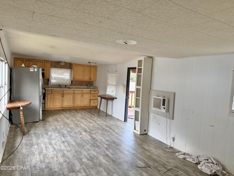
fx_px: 162
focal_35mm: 24
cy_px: 88
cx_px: 117
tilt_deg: -2.6
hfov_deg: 71.6
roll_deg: -3.2
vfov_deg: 56.8
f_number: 1.78
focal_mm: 6.76
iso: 200
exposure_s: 1/121
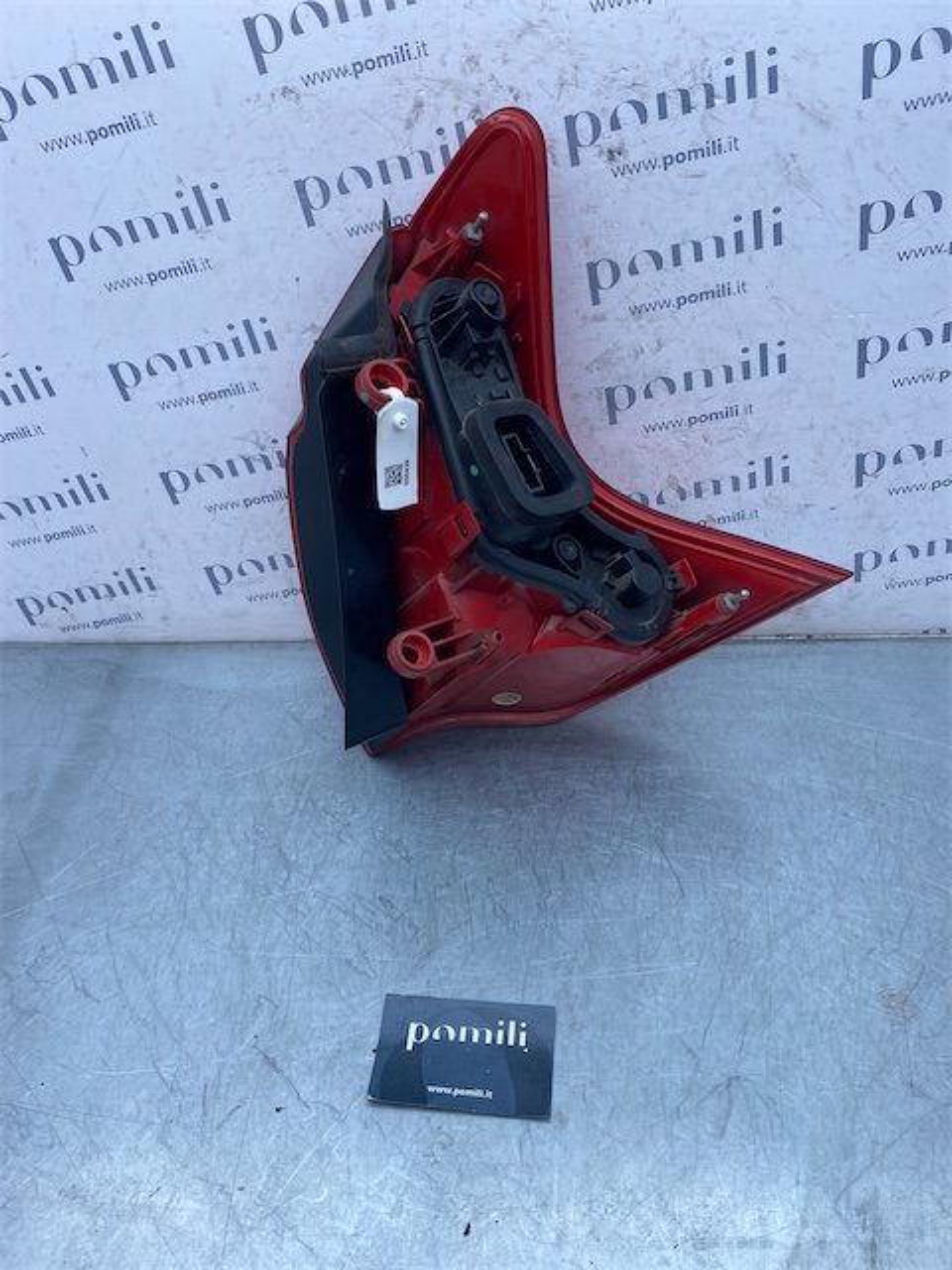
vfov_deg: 67.3
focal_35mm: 26
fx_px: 953
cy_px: 635
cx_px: 476
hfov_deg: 53.1
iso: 32
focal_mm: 4.25
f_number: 1.8
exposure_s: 1/858
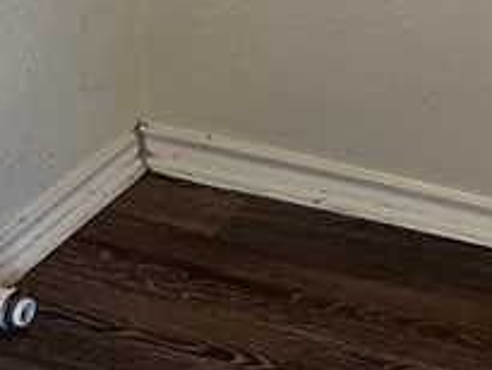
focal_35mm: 130
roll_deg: -0.8
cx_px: 653
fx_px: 1849
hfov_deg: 14.5
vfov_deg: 10.2
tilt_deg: -11.7
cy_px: -466
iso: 160
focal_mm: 5.1
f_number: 1.6
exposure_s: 1/60
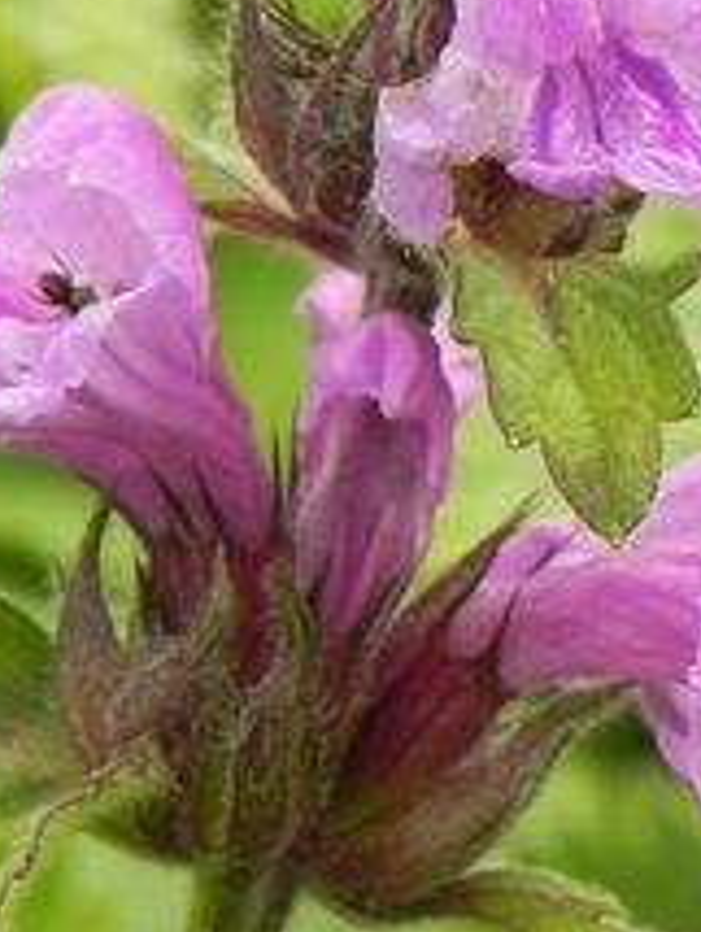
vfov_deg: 5.6
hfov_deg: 4.2
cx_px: 832
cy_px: 139
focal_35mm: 355
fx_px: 9566
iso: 160
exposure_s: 1/500
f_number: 4.5
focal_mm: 16.9
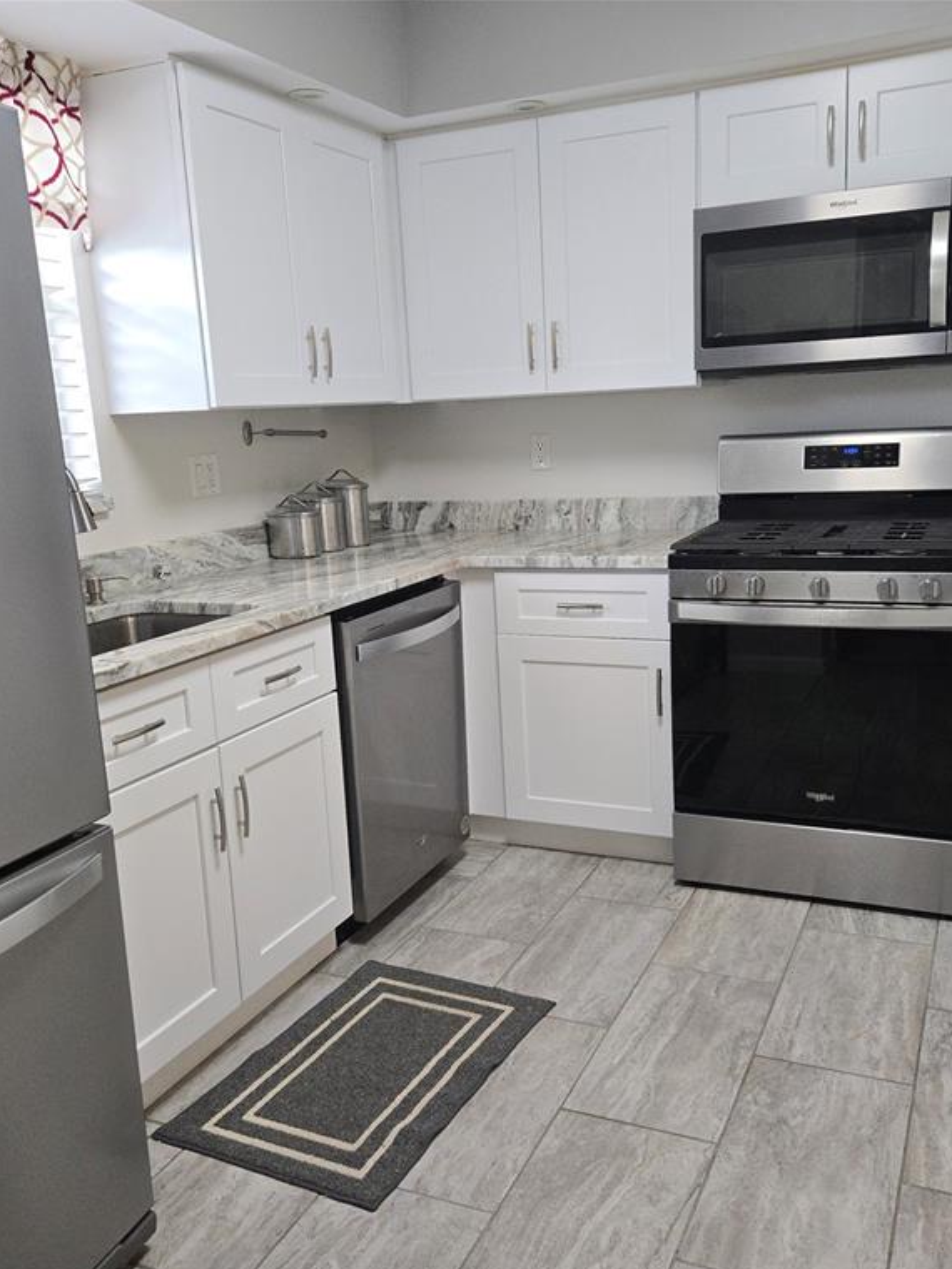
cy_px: 640
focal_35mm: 31
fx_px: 1137
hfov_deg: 45.4
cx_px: 476
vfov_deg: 58.4
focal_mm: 5.4
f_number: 1.8
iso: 125
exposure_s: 1/120
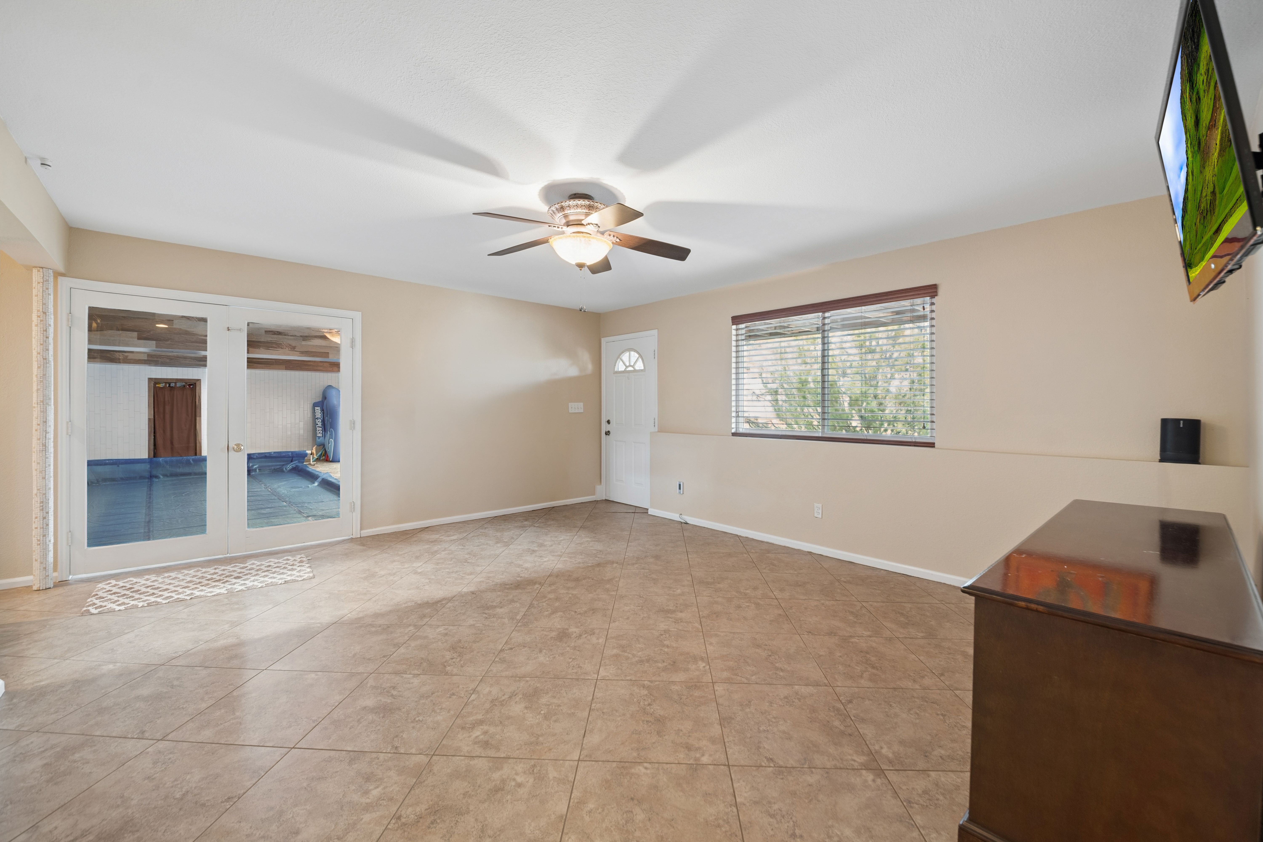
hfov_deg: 104.3
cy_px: 421
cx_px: 632
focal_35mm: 14
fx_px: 491
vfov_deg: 81.2
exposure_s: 1/2
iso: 400
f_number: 9
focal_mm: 14
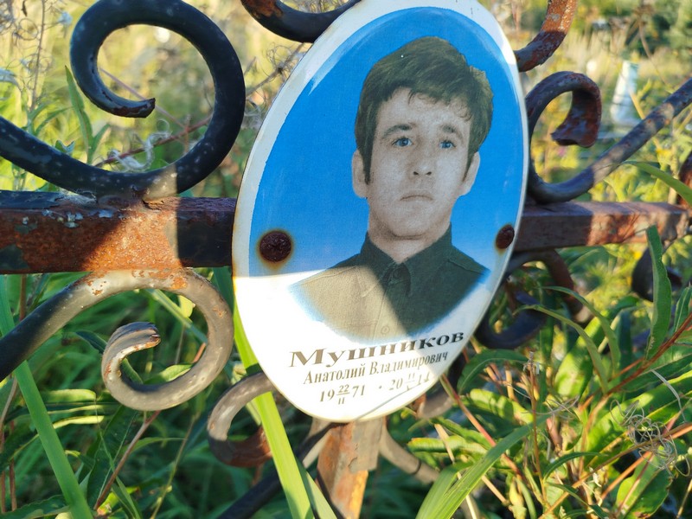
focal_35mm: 24
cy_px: 260
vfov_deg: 56.8
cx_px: 346
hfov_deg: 71.6
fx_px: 480
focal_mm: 5.31
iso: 50
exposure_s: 1/163
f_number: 1.7
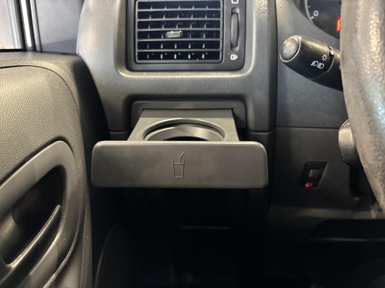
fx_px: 289
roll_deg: +1.4
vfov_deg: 53.1
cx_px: 192
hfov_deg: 67.3
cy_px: 144
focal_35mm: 26
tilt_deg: -24.9
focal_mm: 5.96
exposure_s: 1/30
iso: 640
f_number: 1.6
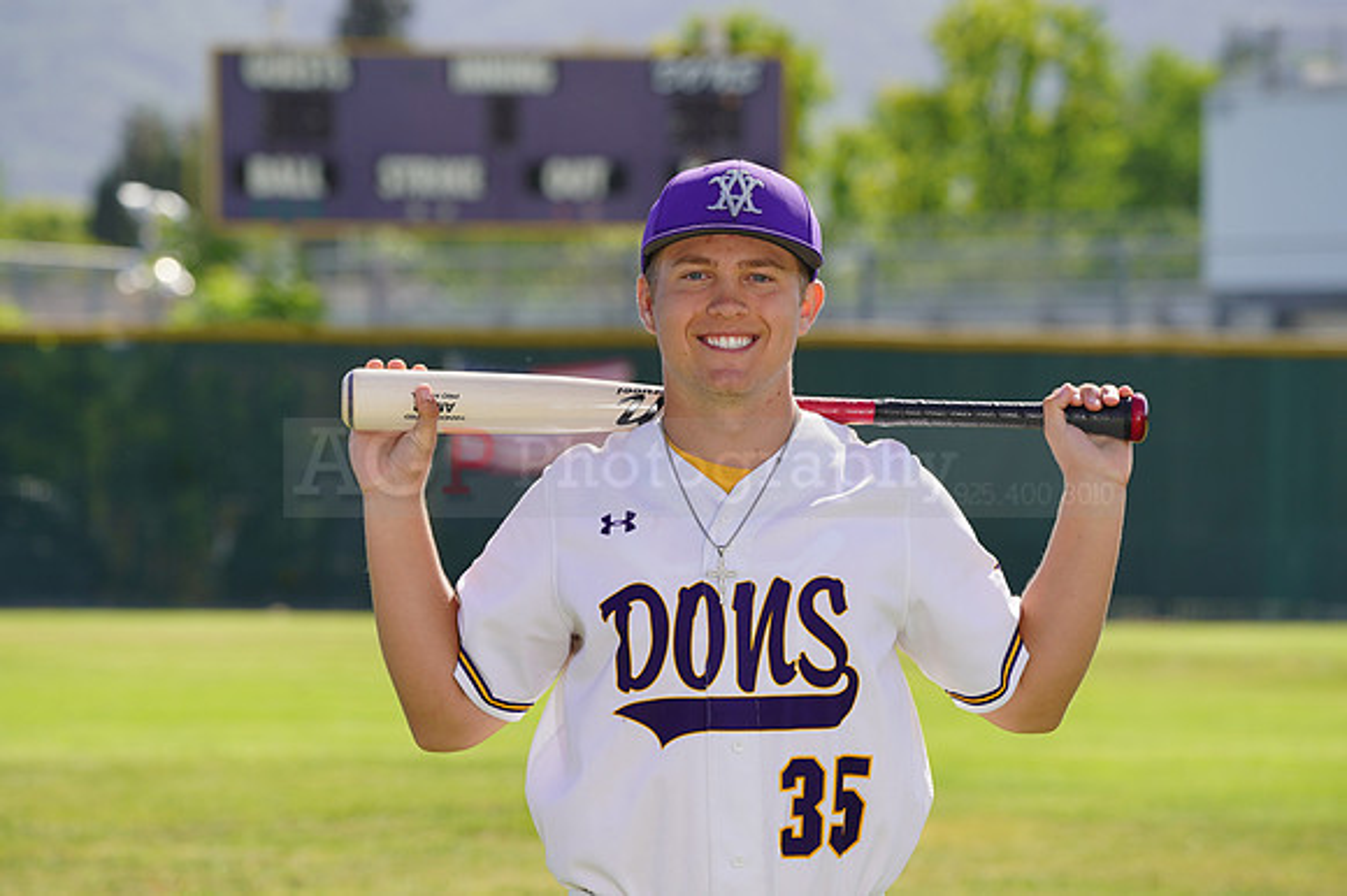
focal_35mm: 212
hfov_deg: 9.7
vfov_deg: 6.5
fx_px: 7928
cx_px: 674
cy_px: 448
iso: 100
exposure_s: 1/250
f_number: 8
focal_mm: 212
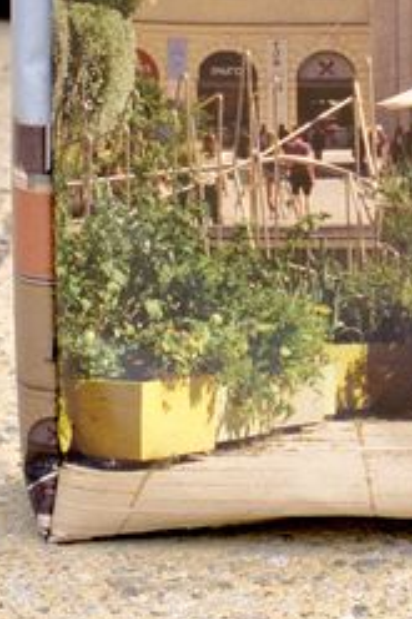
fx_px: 2578
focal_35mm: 150
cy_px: -50
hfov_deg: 9.1
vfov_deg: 13.4
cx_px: 403
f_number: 4
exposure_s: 1/750
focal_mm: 34.9
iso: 250
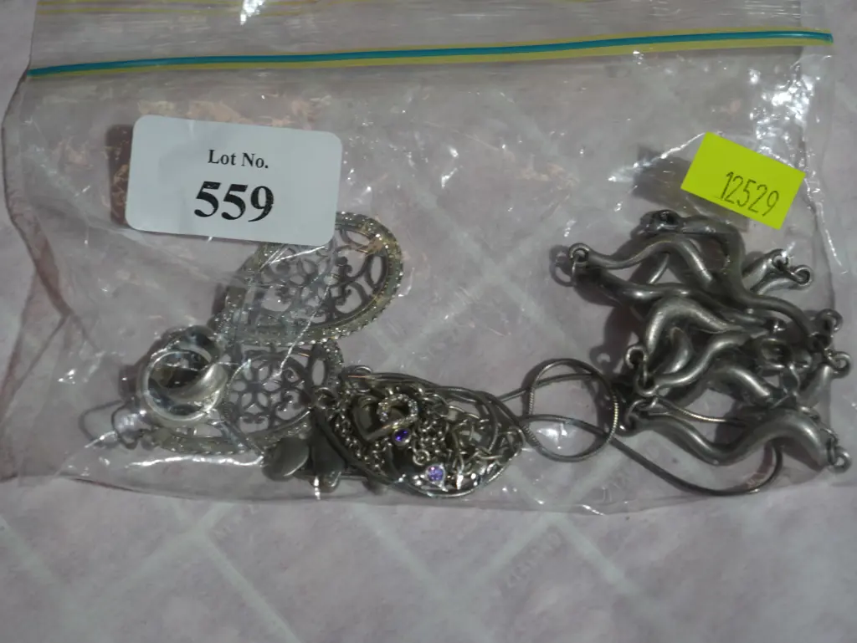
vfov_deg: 21.0
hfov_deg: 27.8
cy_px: 322
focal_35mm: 70
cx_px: 428
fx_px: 1734
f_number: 5.5
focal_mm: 35
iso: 500
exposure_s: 1/80
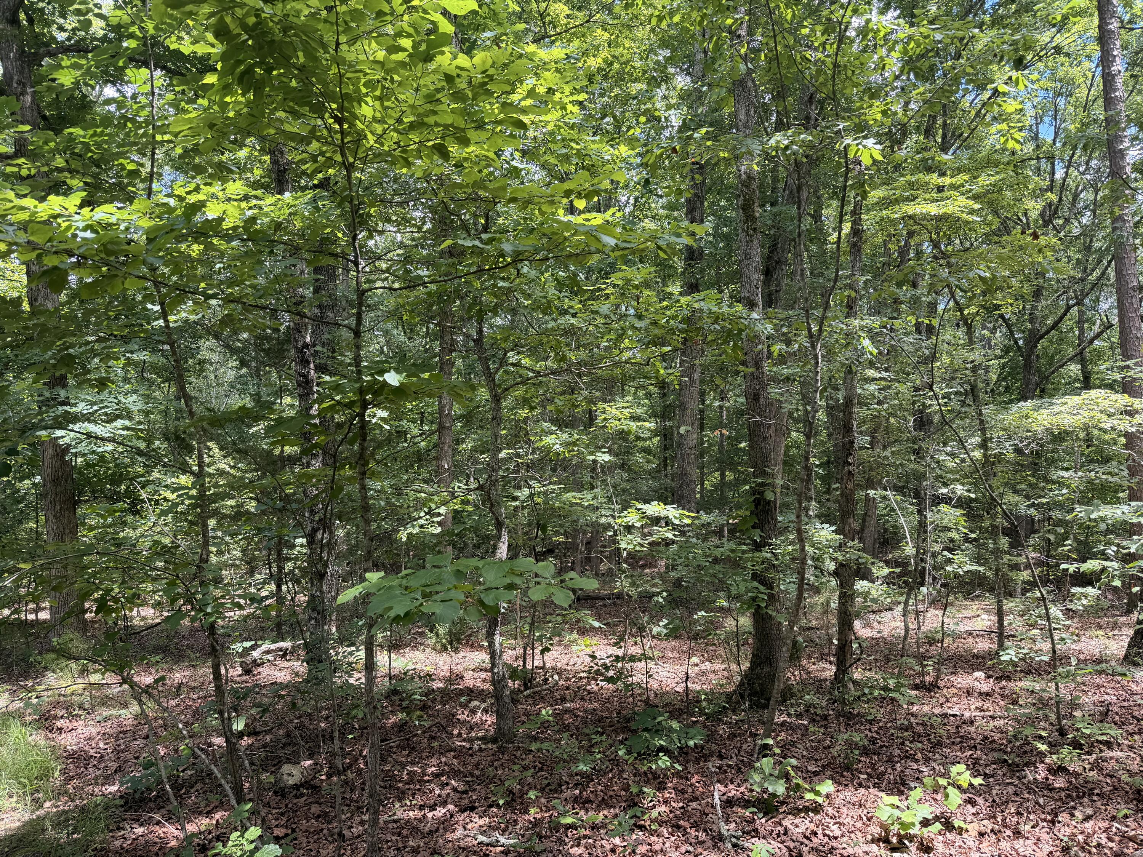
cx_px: 572
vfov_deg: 56.8
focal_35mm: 24
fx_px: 792
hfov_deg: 71.6
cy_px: 428
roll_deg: +0.5
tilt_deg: +0.0
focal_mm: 6.76
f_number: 1.78
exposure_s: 1/393
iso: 80
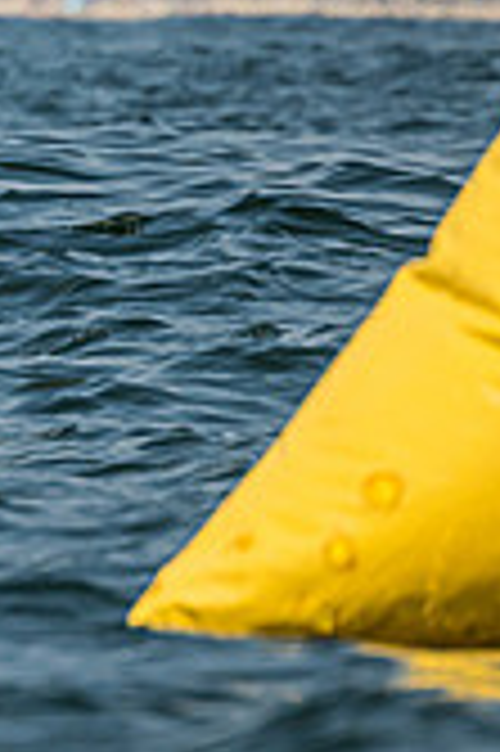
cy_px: 94
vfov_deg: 1.3
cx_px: -691
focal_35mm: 1543
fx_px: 32210
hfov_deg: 0.9
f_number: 5.6
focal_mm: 400
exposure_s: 1/4000
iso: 450
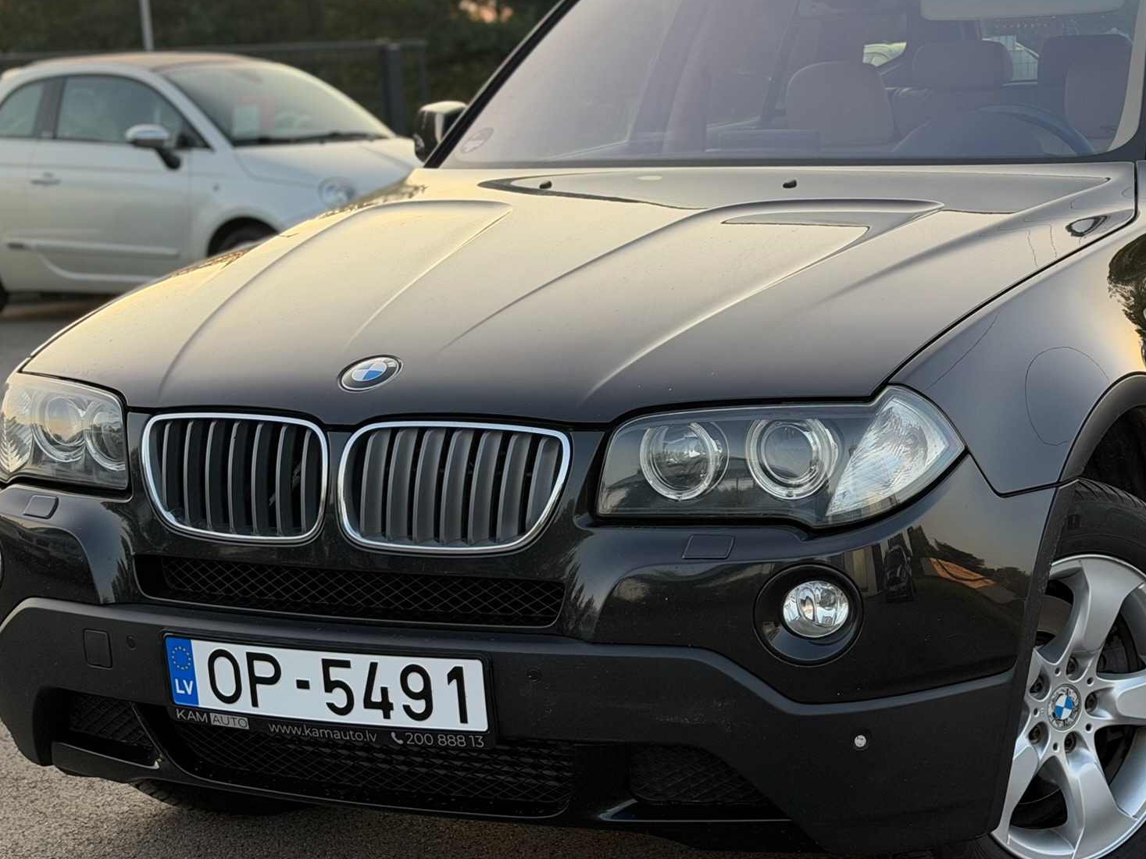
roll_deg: -0.5
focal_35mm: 67
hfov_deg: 28.8
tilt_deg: -8.7
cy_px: 440
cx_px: 725
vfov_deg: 21.9
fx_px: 2218
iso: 64
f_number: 1.78
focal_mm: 6.76
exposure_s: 1/200
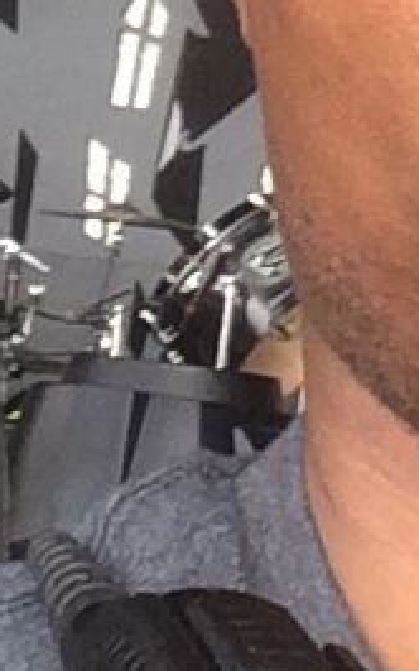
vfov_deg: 12.7
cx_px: -15
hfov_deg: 8.2
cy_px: -245
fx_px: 2890
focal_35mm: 158
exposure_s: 1/120
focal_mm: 2.15
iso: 80
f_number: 2.4
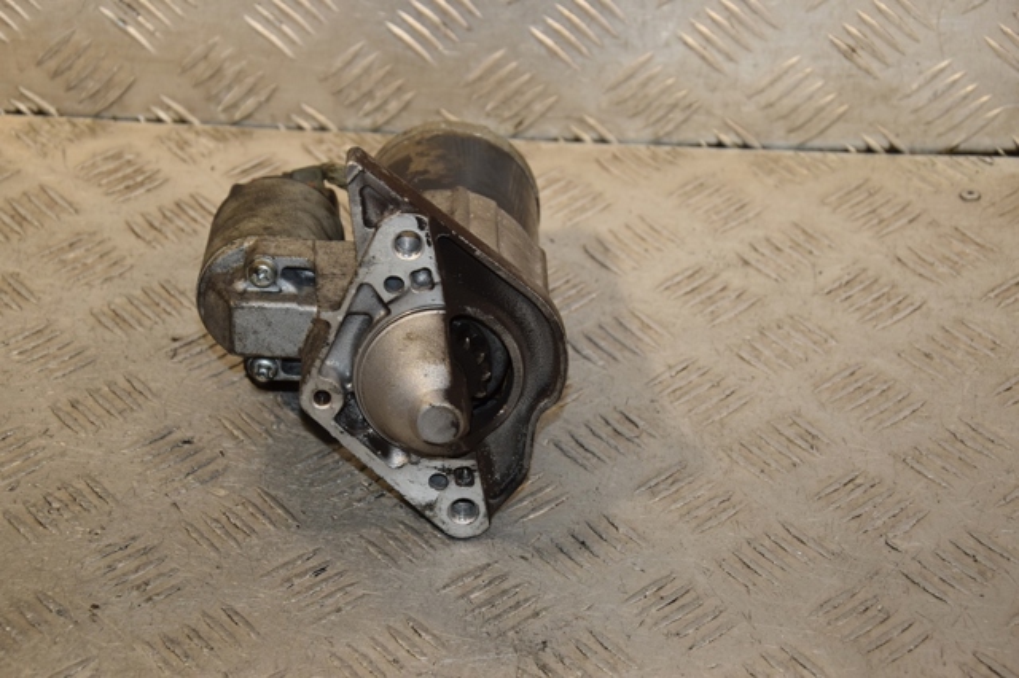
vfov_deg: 14.7
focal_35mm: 93
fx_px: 2631
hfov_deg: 21.9
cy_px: 339
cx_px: 510
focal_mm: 62
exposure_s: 1/200
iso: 800
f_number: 6.3
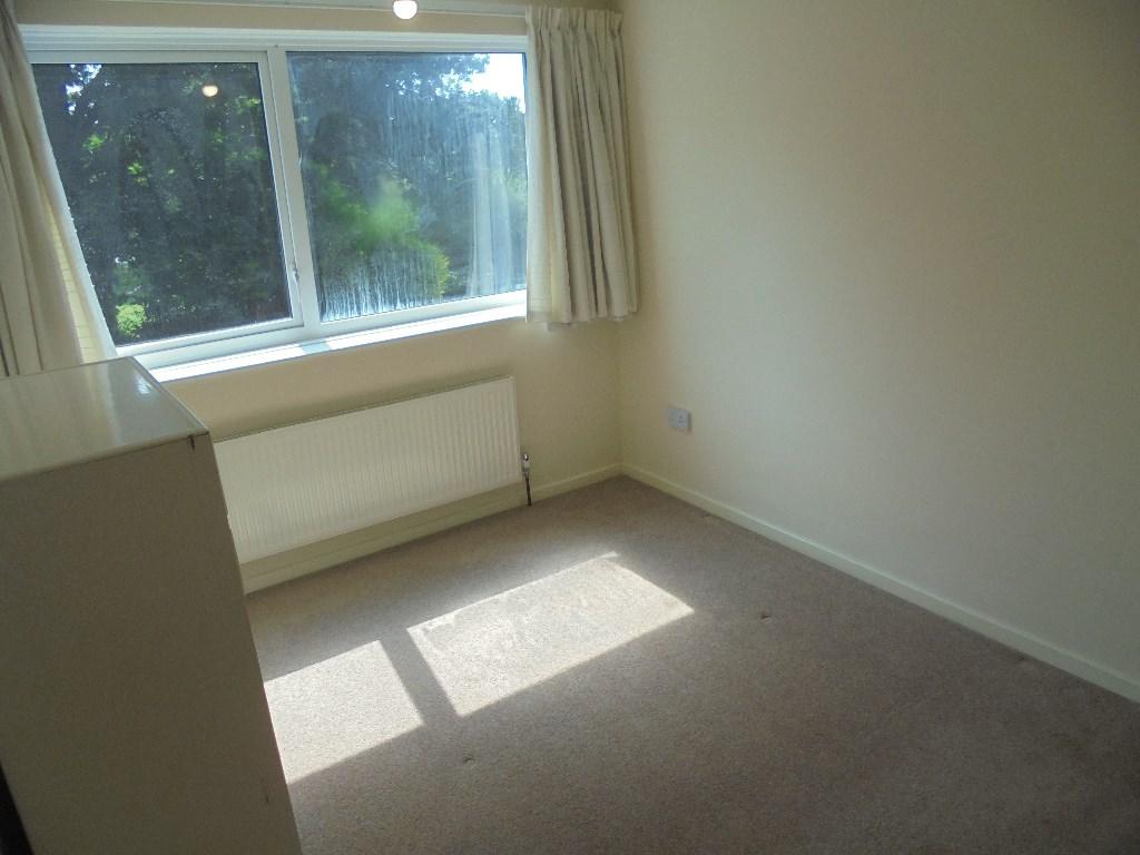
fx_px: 856
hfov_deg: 67.3
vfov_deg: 53.1
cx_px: 570
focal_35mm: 26
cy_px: 428
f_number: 3.5
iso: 100
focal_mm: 4.6
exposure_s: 1/250
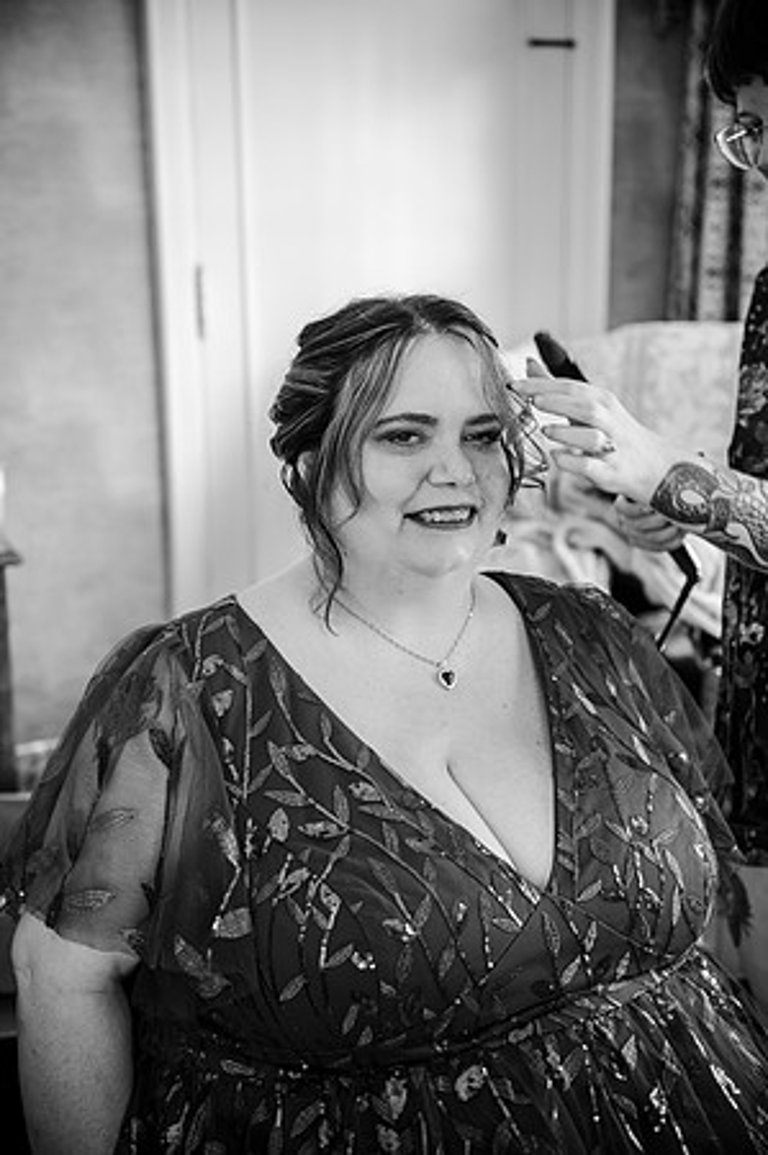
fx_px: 1604
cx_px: 384
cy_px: 578
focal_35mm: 50
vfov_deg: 39.6
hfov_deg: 26.9
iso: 1000
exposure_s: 1/80
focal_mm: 50
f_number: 3.5
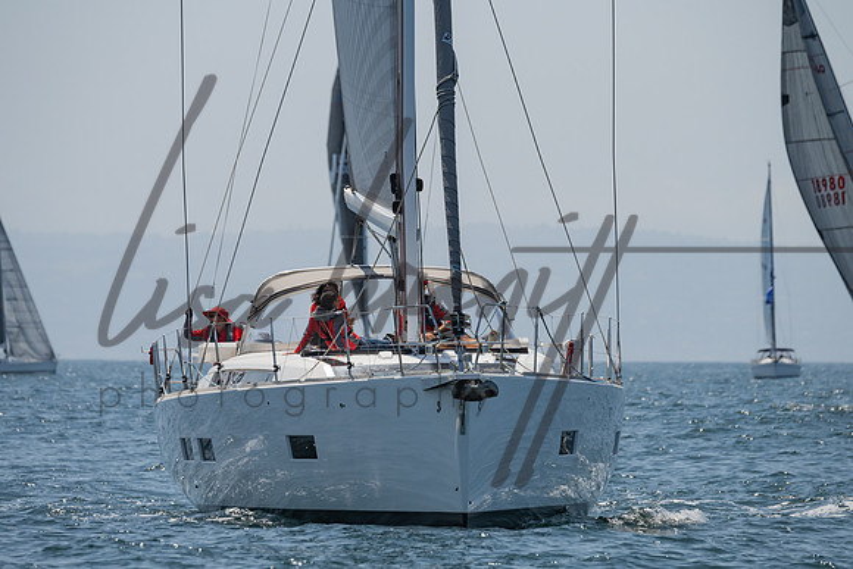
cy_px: 262
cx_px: 425
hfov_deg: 5.3
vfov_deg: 3.5
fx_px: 9190
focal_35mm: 388
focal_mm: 320
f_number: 6.3
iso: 250
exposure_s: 1/2000
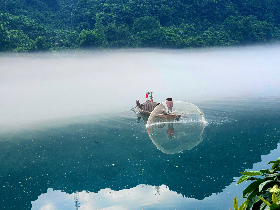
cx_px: 140
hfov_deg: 39.7
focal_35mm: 48
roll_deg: +2.9
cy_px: 105
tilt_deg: -6.8
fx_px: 388
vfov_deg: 30.3
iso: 64
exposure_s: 1/2088
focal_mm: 6.76
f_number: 1.78
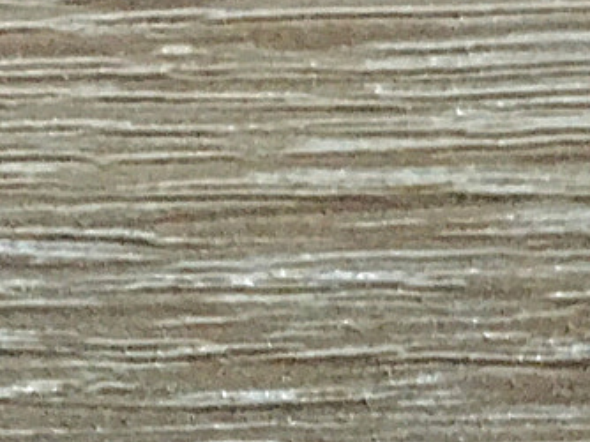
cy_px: 981
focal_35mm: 139
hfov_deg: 14.1
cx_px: 452
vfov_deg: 9.7
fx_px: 2367
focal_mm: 4.15
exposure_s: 1/17
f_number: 2.2
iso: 400
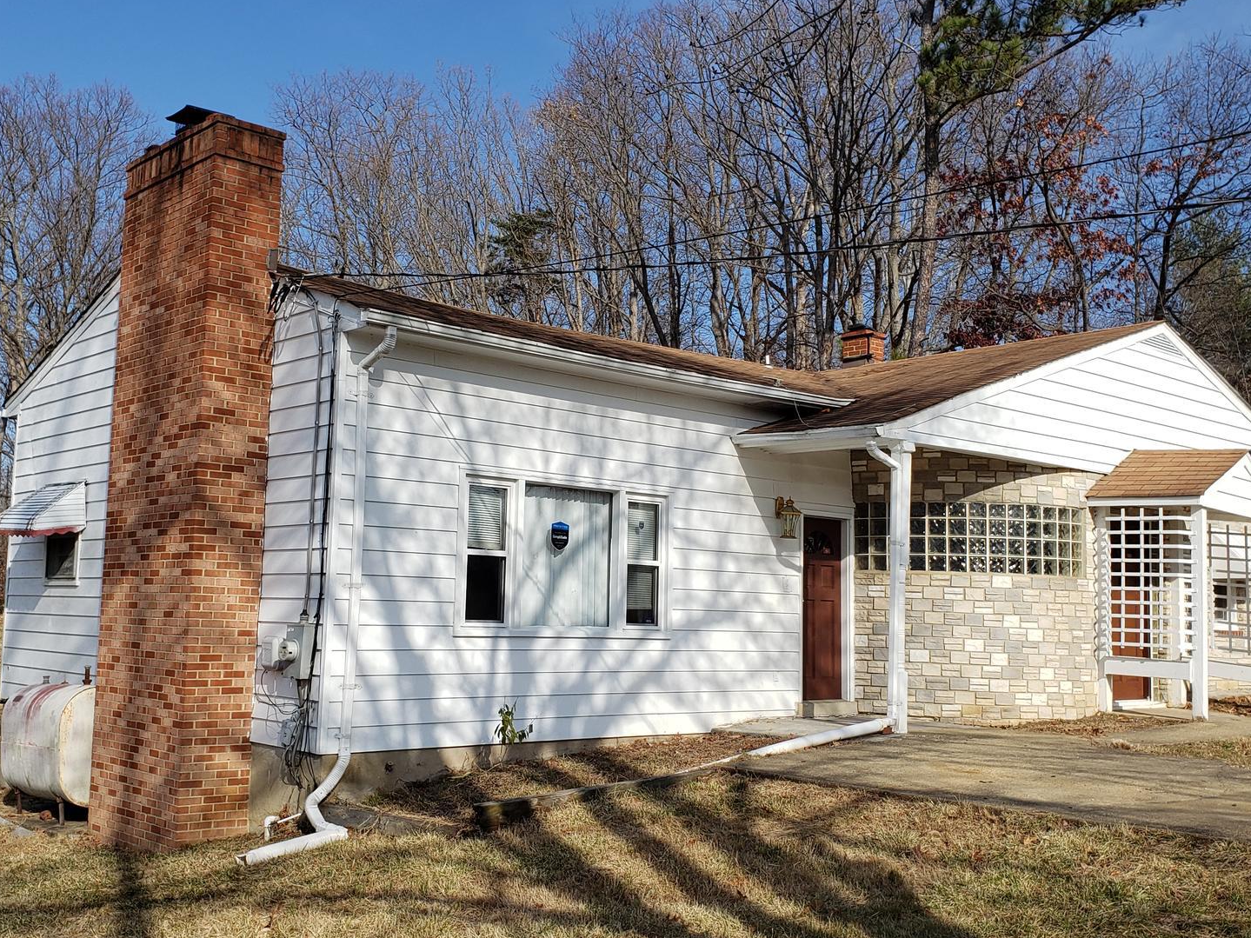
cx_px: 620
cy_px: 482
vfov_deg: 38.7
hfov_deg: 50.1
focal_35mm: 37
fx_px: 1337
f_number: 2.4
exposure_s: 1/1717
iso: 50
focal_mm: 4.3
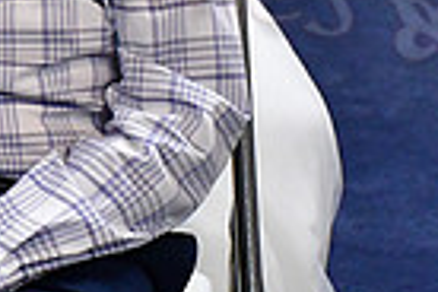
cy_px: -40
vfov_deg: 5.2
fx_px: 3212
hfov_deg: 7.6
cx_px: -321
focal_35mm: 264
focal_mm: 42
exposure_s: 1/80
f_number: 4.5
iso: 3200
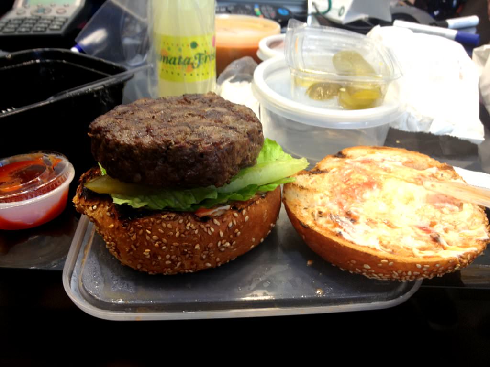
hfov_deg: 52.6
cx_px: 245
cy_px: 184
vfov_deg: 40.7
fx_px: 495
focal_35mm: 35
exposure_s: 1/20
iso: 50
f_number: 2.4
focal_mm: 4.28
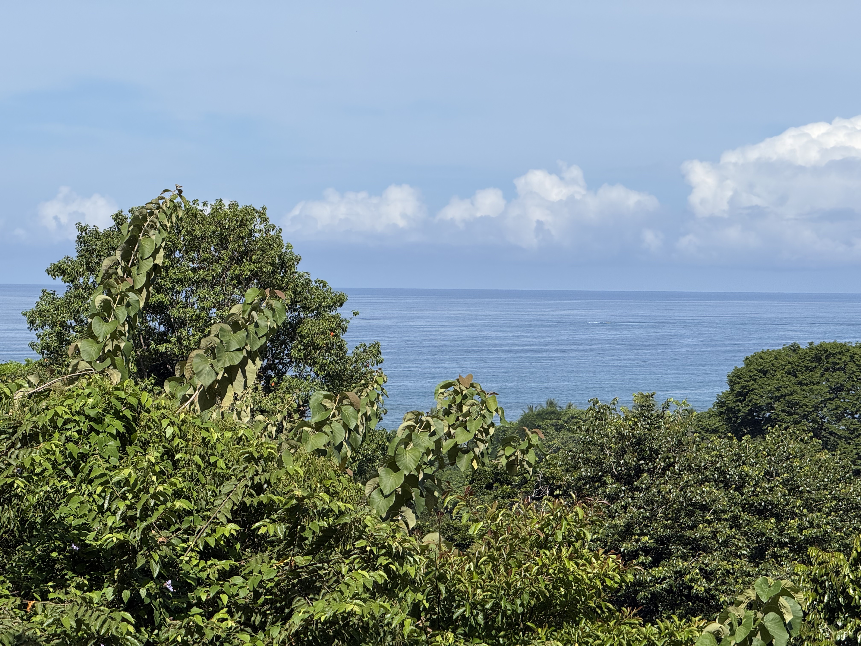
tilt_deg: -0.5
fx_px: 2985
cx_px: 430
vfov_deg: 12.3
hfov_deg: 16.4
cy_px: 323
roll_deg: -1.0
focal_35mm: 120
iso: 50
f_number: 2.8
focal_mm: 15.66
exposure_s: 1/2212
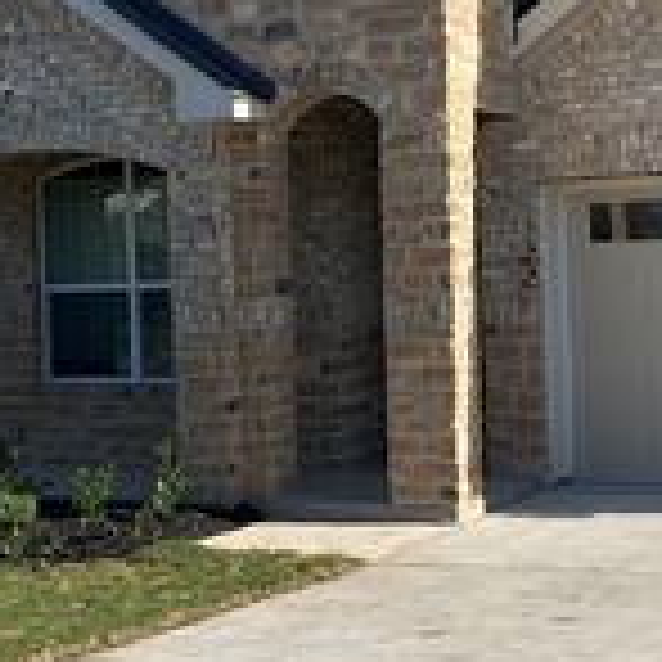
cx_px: 423
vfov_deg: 22.2
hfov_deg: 22.1
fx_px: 1688
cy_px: 299
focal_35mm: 78
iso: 32
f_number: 1.8
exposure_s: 1/2571
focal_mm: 4.25
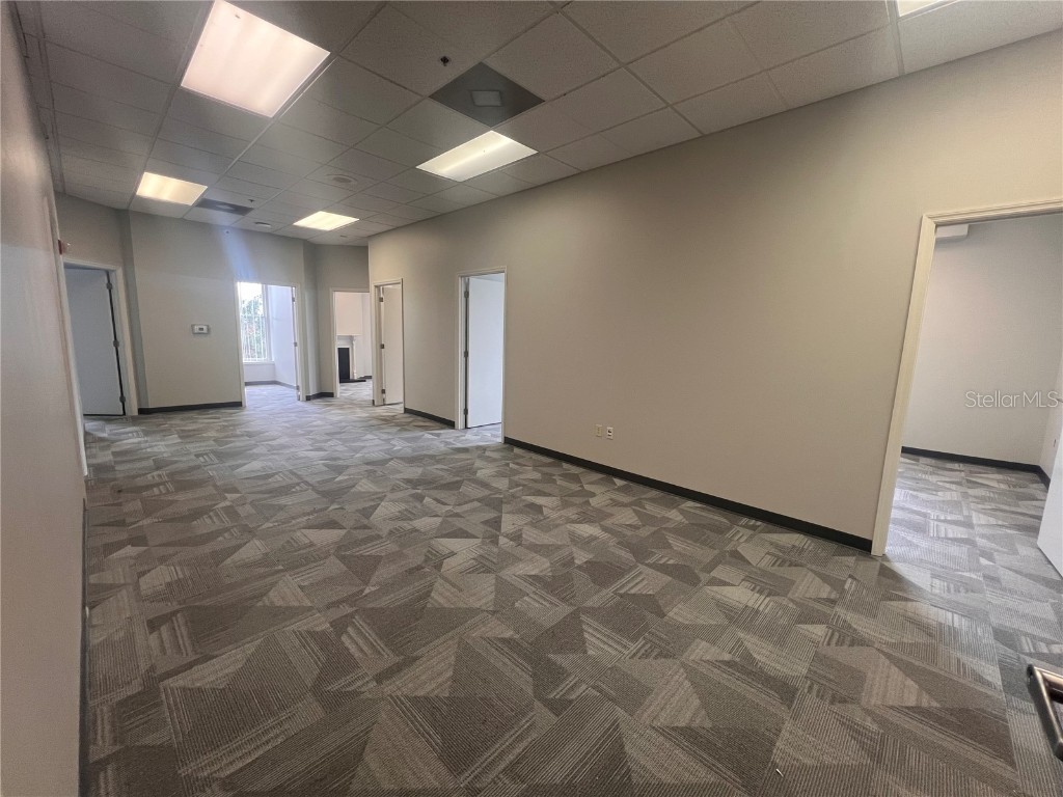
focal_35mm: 13
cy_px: 398
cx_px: 532
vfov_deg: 89.9
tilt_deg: -9.4
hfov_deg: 106.2
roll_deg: -2.0
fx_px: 399
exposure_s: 1/120
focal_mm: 1.57
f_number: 1.8
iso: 160
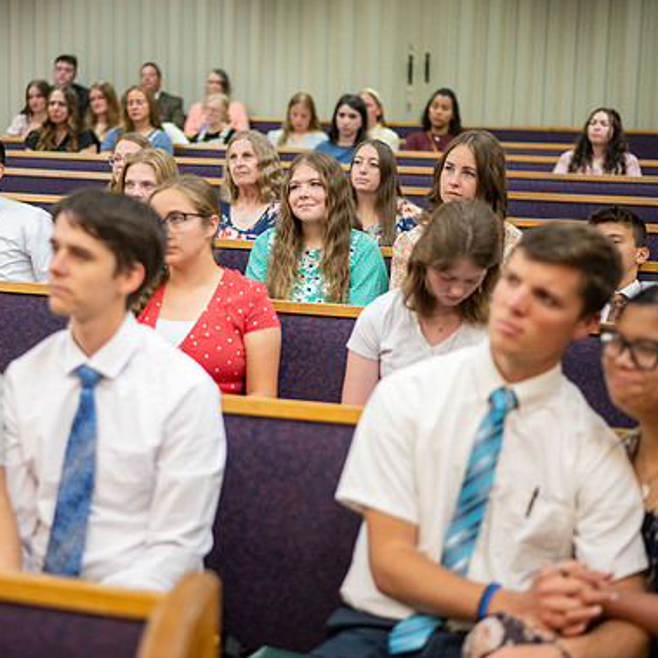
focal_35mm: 65
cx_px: 243
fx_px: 1398
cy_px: 324
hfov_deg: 26.4
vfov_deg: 26.5
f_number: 1.8
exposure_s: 1/400
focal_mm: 50
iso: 1600
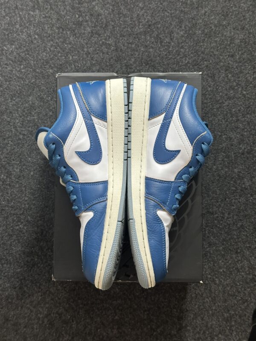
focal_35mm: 48
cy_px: 170
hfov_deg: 30.3
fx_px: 473
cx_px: 128
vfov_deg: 39.6
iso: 200
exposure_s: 1/36
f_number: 1.78
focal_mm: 6.86
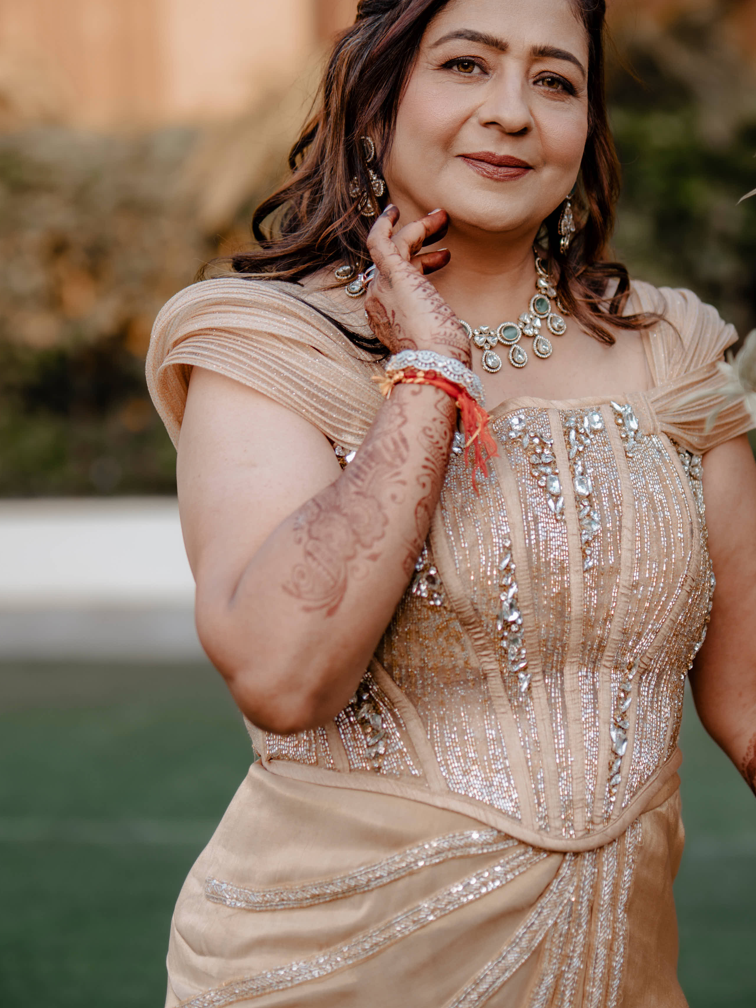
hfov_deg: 15.1
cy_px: 443
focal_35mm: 98
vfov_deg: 20.0
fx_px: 2854
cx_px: 505
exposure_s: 1/320
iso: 64
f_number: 1.4
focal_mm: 50
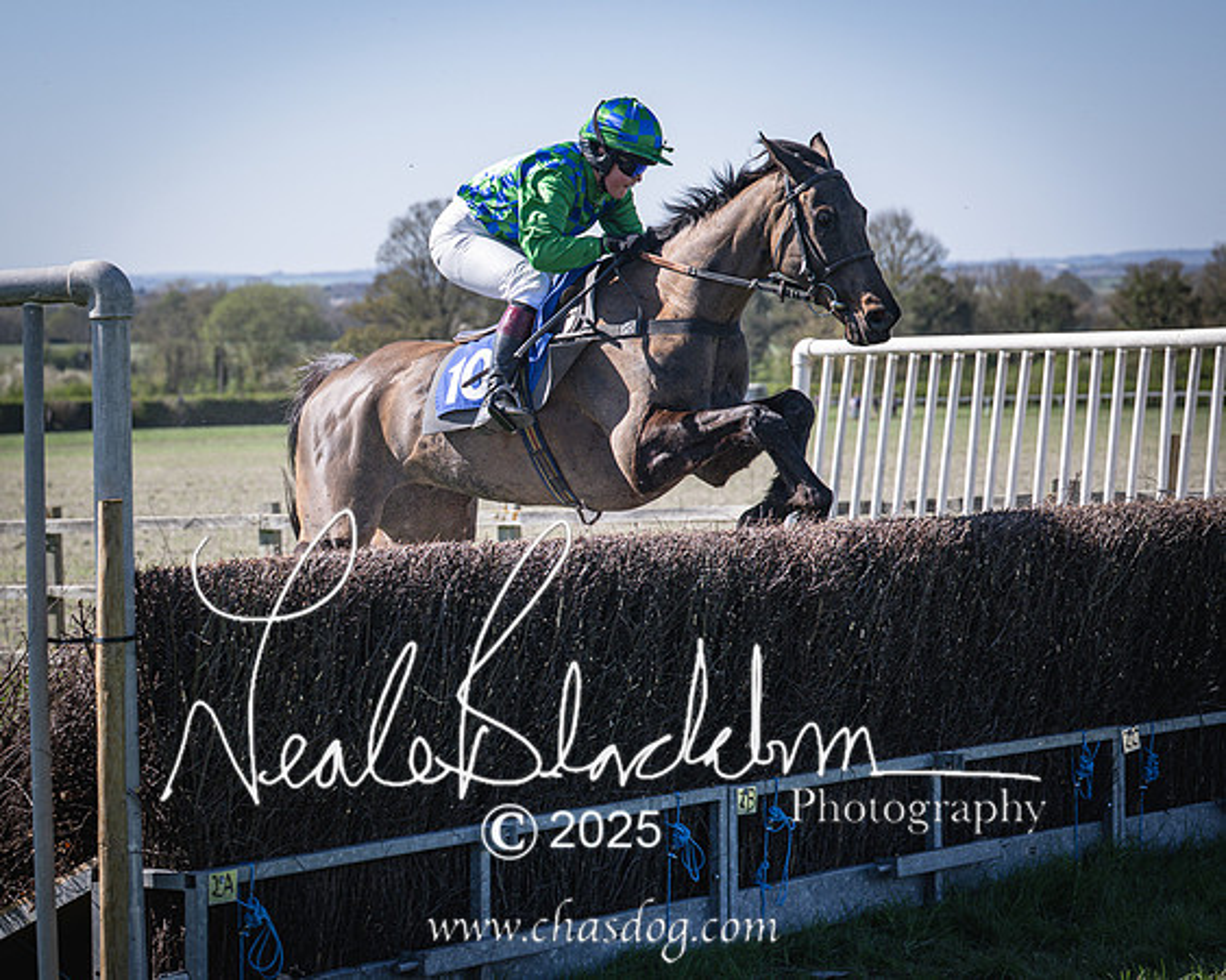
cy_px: 413
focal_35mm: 108
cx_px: 483
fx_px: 3909
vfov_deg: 14.3
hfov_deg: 17.8
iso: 200
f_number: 4
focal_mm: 70
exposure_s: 1/1600
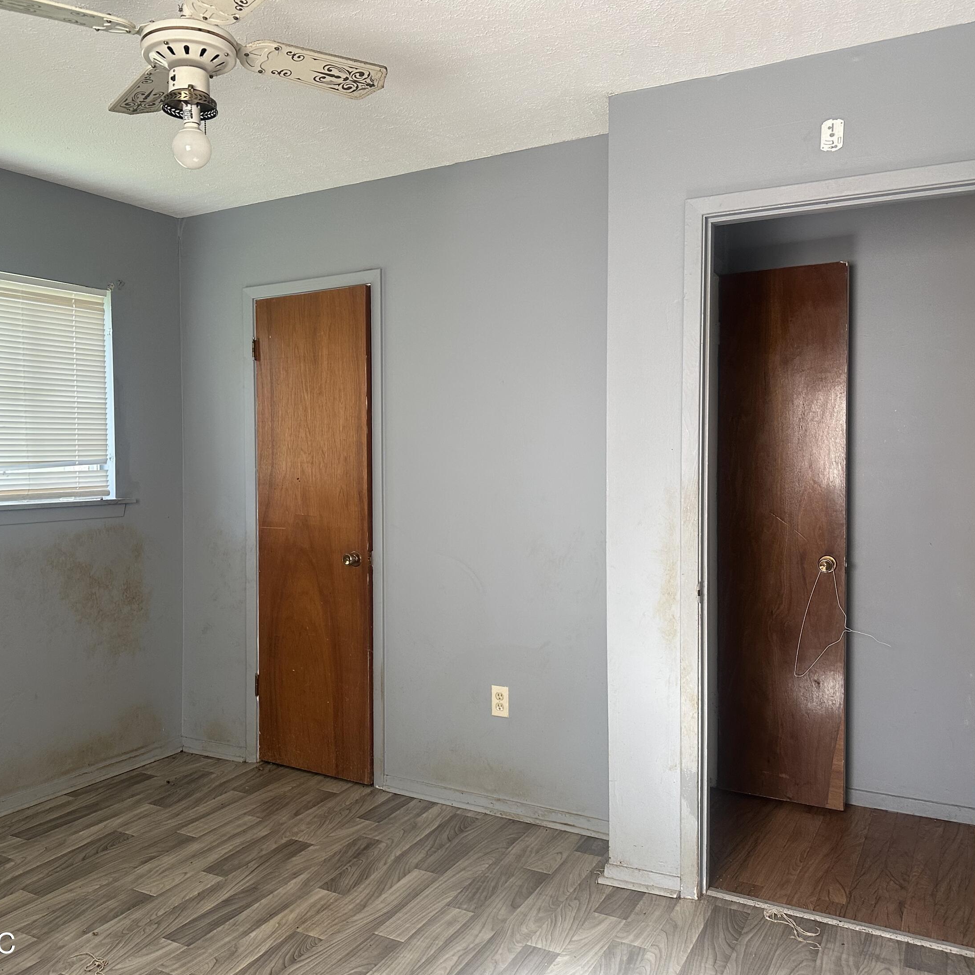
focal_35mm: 29
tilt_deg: -0.4
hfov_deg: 55.2
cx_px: 386
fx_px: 924
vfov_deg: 55.6
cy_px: 489
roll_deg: -0.1
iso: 200
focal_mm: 6.86
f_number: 1.78
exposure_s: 1/121
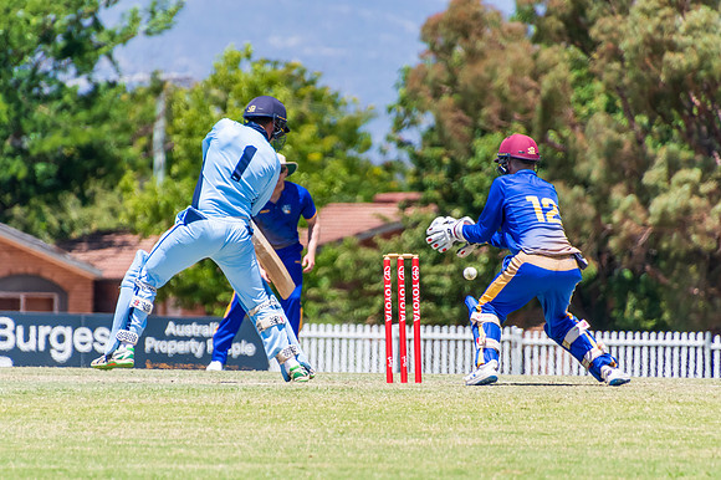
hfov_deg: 3.1
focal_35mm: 669
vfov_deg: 2.1
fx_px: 13394
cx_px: 323
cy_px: 232
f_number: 6.3
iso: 400
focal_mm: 400
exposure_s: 1/2000
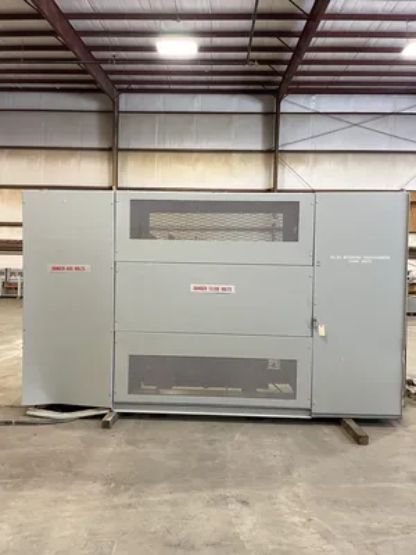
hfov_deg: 53.1
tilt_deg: +1.8
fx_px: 417
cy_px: 278
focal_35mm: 26
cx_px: 208
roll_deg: -1.2
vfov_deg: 67.3
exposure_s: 1/60
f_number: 1.6
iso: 320
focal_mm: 4.2
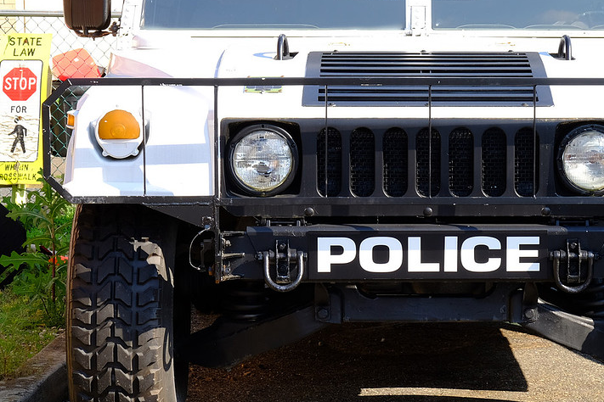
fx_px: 1896
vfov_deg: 12.1
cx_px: 413
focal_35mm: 113
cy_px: 176
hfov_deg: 18.0
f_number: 13
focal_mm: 48.4
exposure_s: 1/45
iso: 200
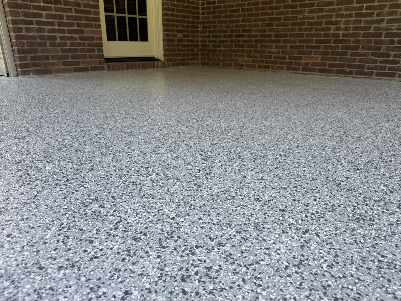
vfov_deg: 56.8
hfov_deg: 71.6
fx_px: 278
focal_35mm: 24
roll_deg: -0.5
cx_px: 200
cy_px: 150
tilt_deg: -20.8
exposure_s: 1/262
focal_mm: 6.76
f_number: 1.78
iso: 64
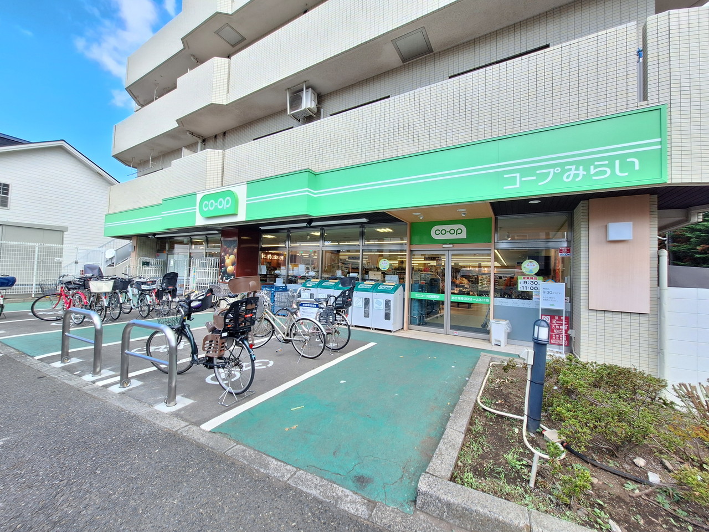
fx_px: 266
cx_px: 354
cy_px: 266
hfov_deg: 106.2
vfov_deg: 89.9
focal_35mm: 13
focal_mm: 1.74
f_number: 2.2
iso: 40
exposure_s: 1/344
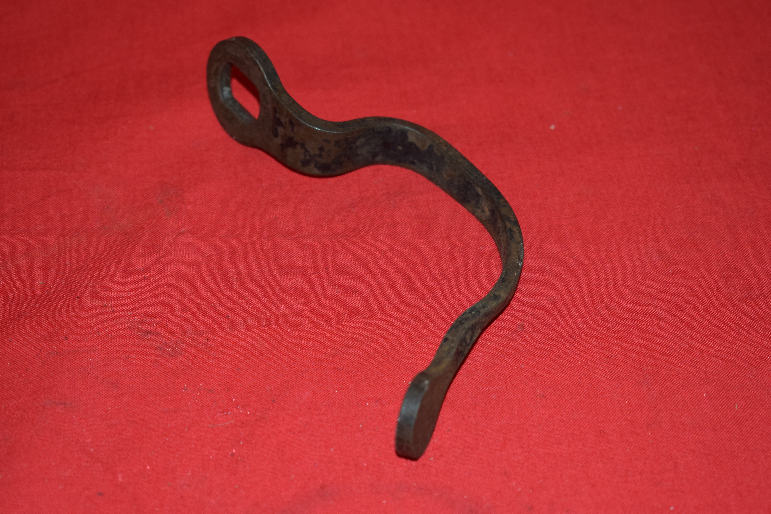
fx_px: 1767
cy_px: 257
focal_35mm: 82
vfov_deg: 16.6
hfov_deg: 24.6
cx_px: 386
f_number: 5.6
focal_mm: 55
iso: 640
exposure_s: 1/160
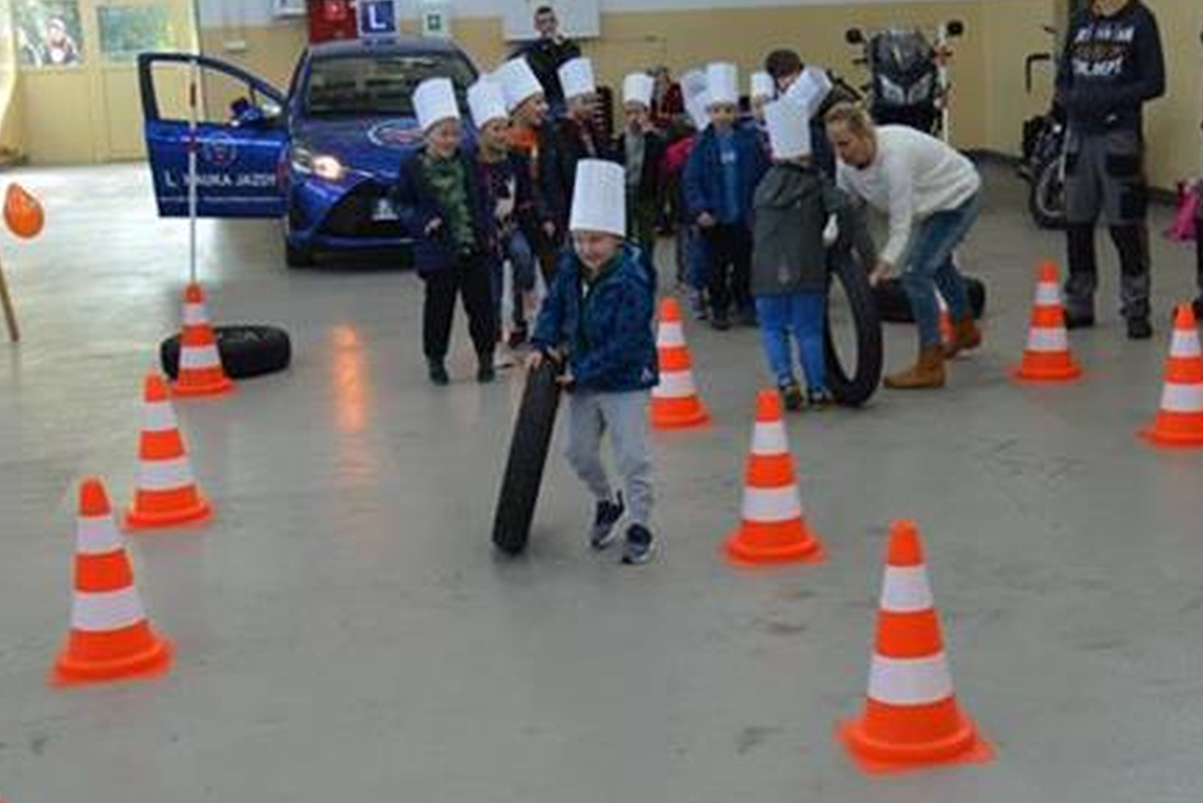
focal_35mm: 54
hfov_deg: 36.7
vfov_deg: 25.1
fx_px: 1805
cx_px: 725
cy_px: 410
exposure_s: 1/80
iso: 400
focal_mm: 24
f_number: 4.5
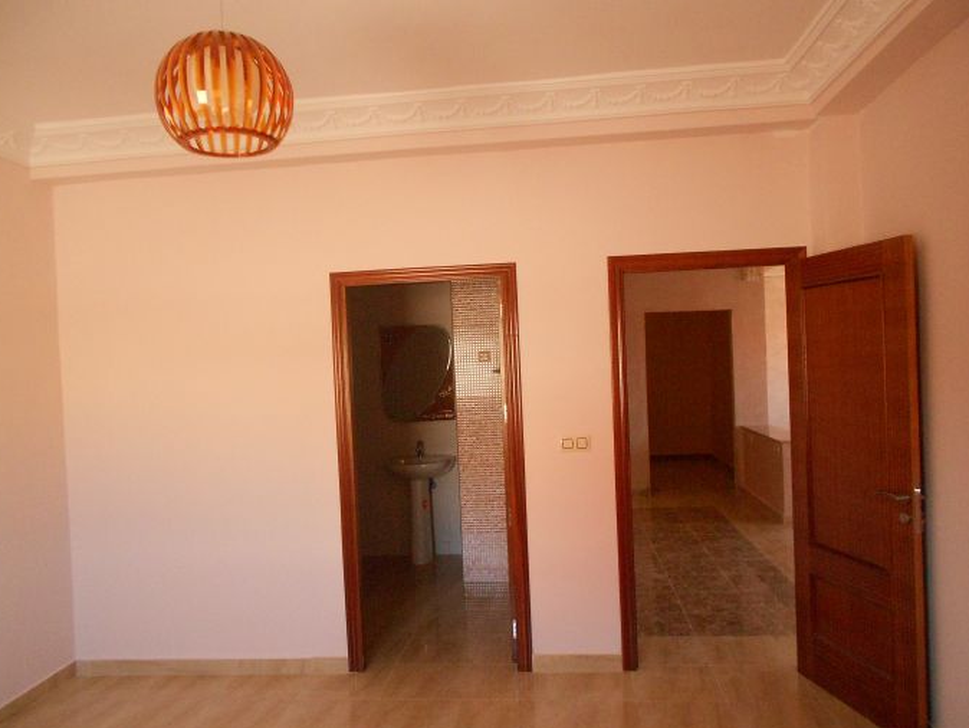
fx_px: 756
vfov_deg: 51.4
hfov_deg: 65.3
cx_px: 482
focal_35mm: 27
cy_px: 366
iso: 500
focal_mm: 4.6
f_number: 3.2
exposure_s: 1/125
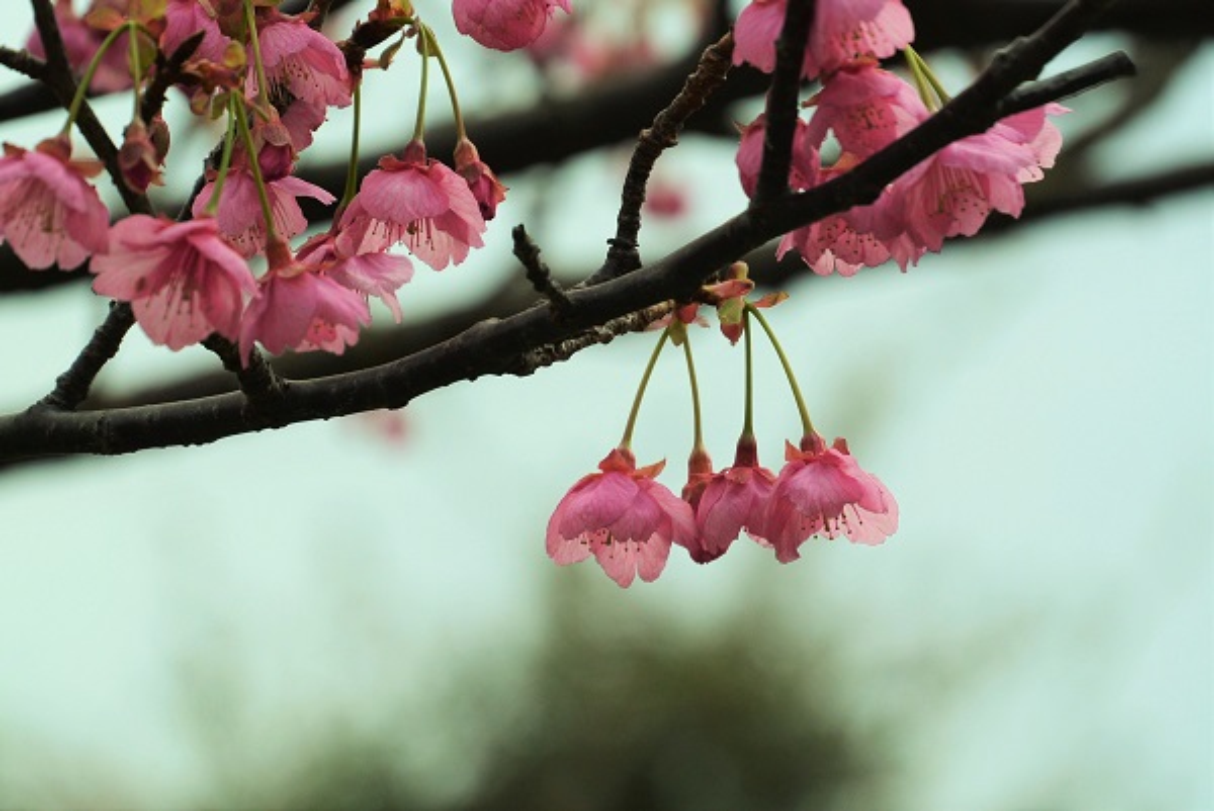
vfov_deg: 4.6
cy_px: 406
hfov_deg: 6.9
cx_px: 607
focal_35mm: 297
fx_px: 10022
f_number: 5.6
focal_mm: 110
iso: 200
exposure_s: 1/320
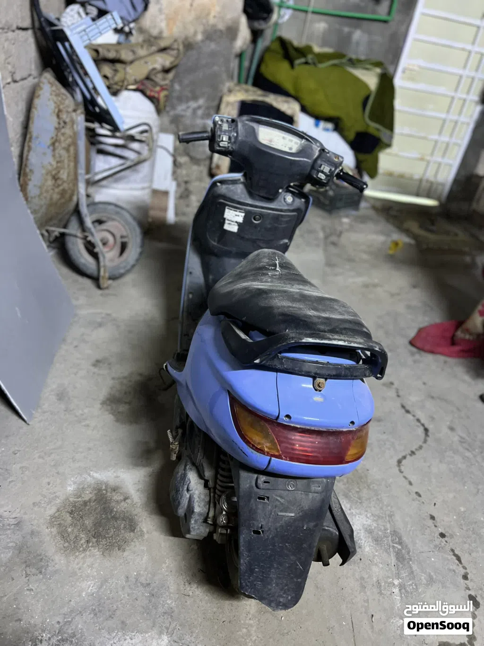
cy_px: 323
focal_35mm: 26
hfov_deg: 53.1
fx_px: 485
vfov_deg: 67.3
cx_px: 242
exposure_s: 1/33
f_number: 1.5
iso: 400
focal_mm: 5.7
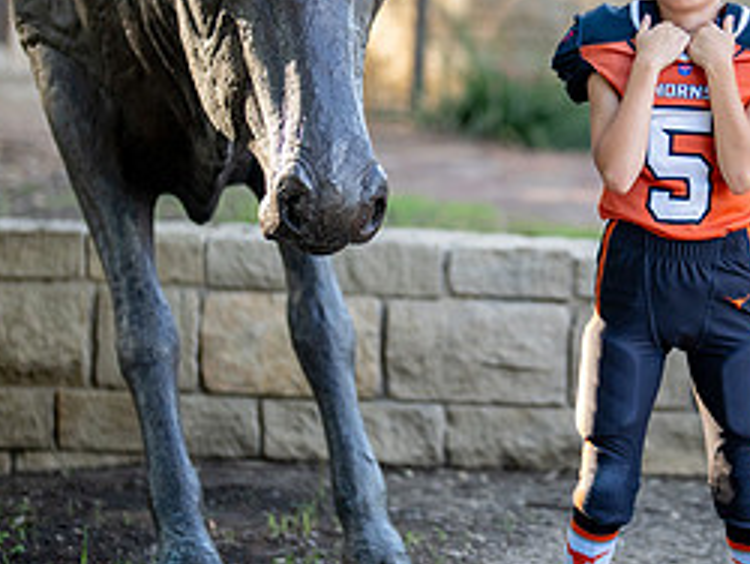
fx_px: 2798
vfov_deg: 11.5
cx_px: 665
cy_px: 195
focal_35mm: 129
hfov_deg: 15.1
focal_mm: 50
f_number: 1.2
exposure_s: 1/1600
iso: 200
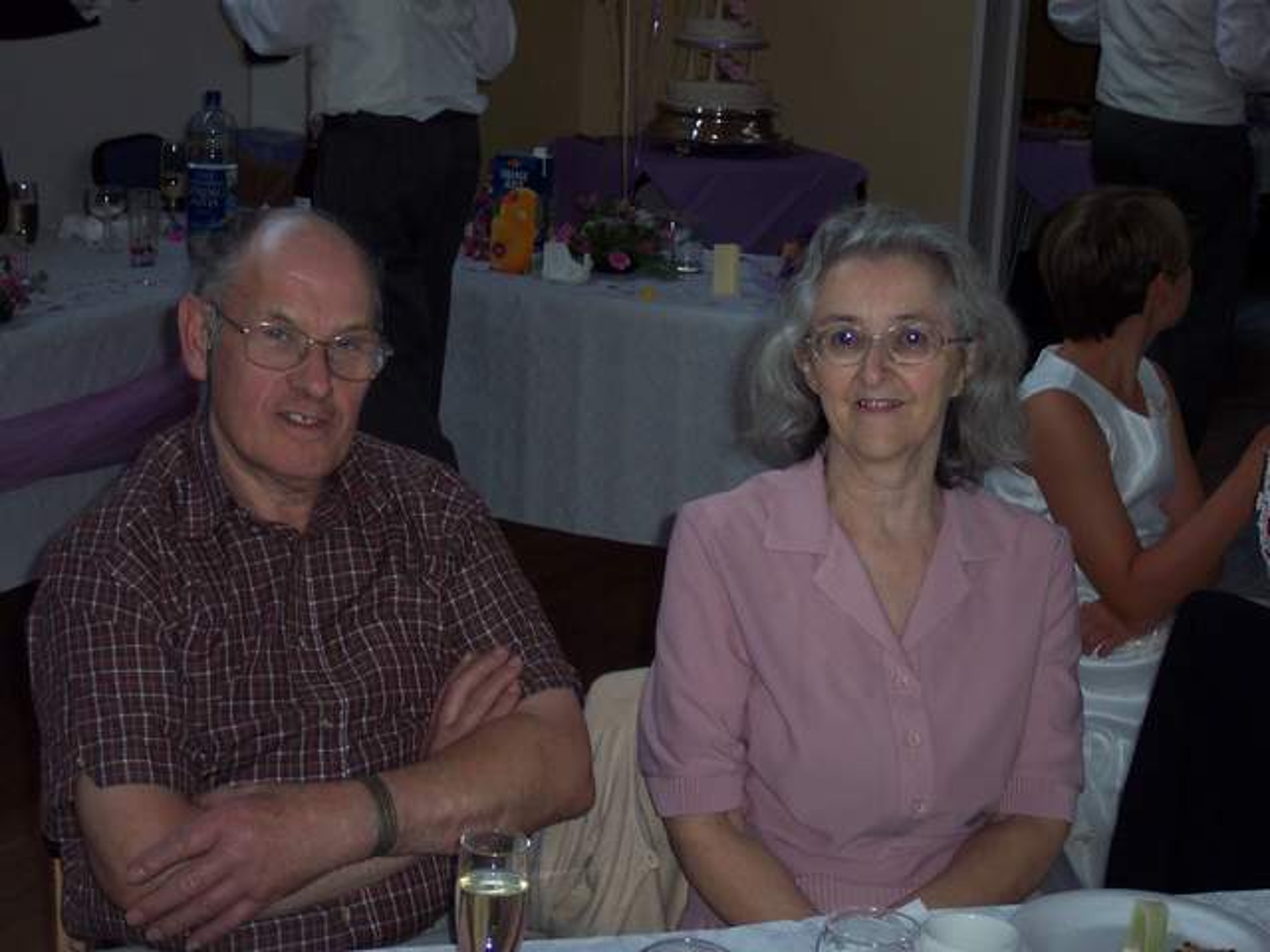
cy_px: 476
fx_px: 2788
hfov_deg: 25.7
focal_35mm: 76
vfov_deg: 19.4
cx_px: 635
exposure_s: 1/45
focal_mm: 16
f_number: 3.8
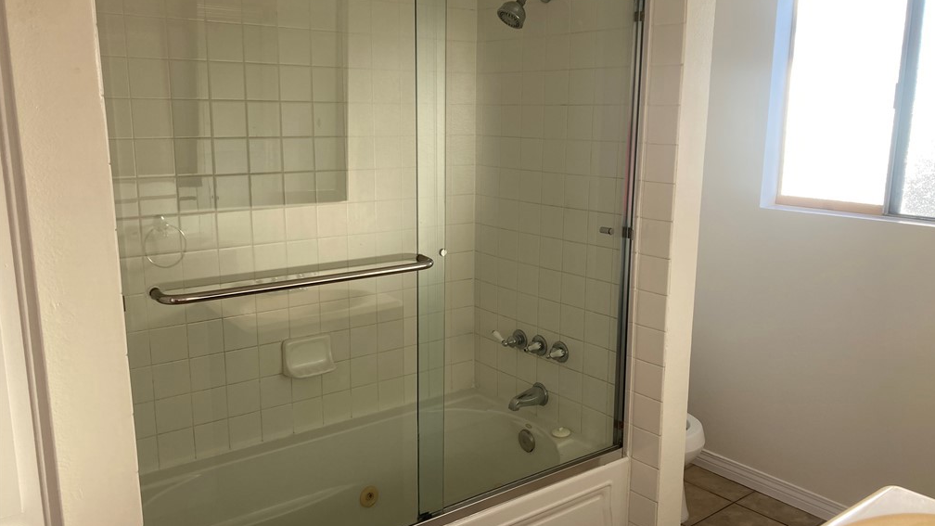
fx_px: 769
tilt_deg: -11.4
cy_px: 270
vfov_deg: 37.8
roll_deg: +0.1
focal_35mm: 31
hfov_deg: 62.6
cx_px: 471
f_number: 1.8
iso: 20
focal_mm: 3.99
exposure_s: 1/127
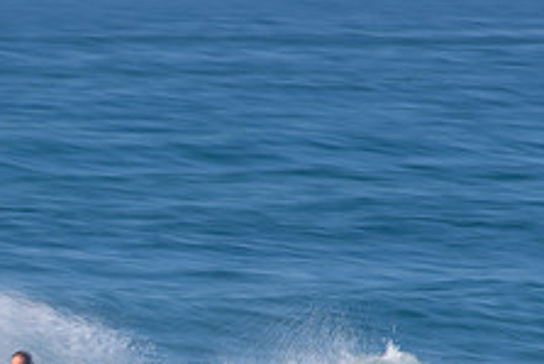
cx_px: 17
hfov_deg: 1.6
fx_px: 19702
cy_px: 404
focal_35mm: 1303
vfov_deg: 1.1
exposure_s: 1/13
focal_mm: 500
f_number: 14
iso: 31
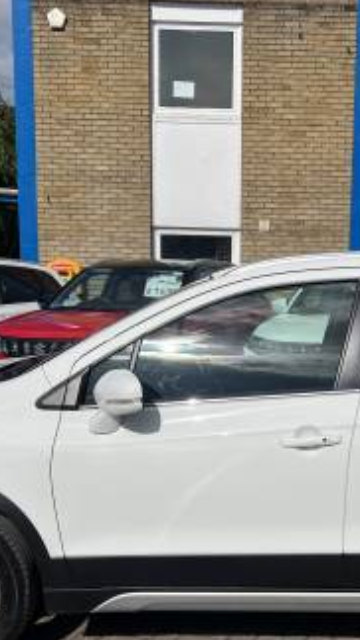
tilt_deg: -9.6
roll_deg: -1.9
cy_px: 437
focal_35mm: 56
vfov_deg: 36.8
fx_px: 951
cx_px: 275
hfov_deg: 21.2
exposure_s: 1/14286
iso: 50
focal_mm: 5.7
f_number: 1.5
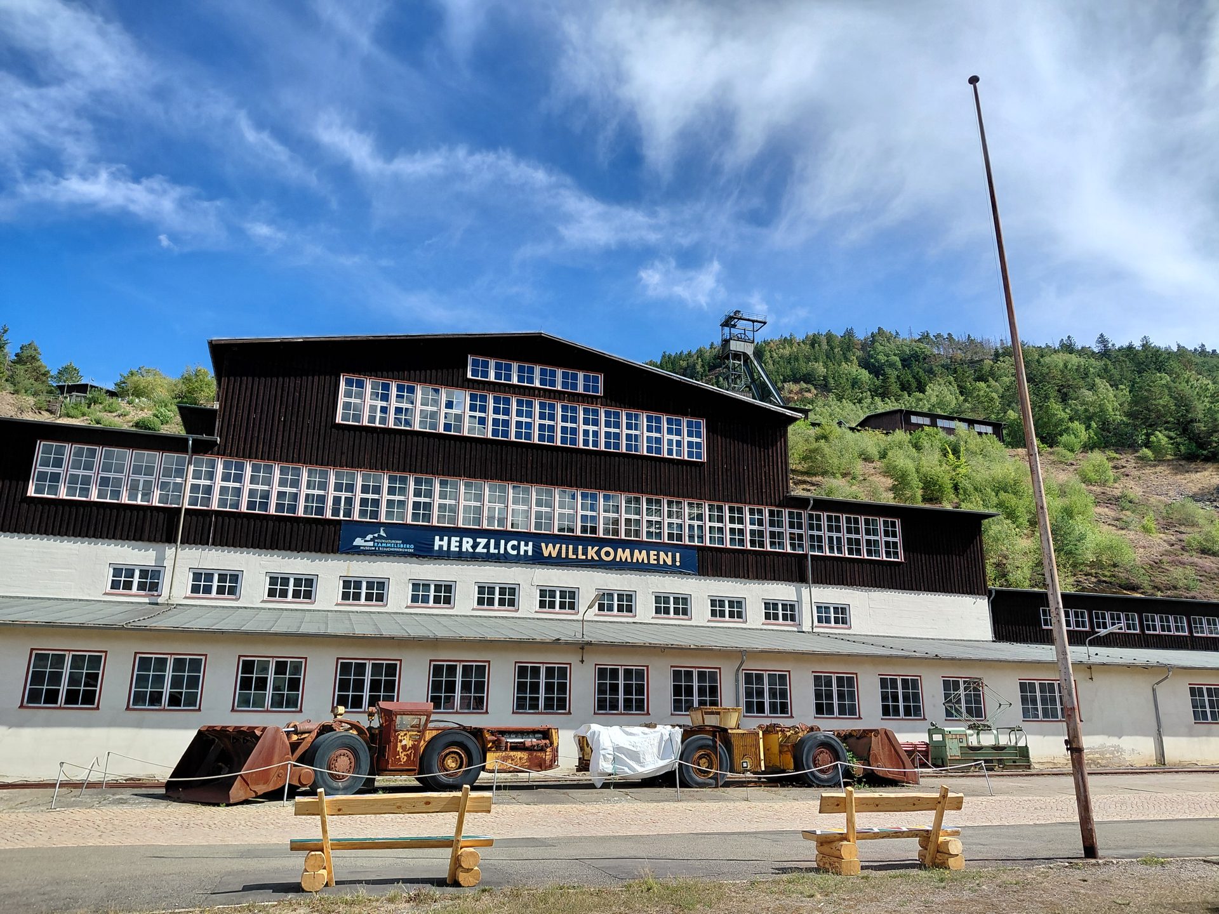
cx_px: 610
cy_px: 457
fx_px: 880
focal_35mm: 25
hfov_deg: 69.4
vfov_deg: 54.9
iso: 50
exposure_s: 1/2005
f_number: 1.8
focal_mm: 4.69
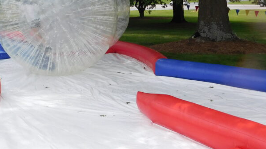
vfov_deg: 20.7
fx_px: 395
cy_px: -3
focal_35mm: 56
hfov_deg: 36.3
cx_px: 62
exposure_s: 1/1250
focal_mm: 5.3
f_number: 3.2
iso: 125
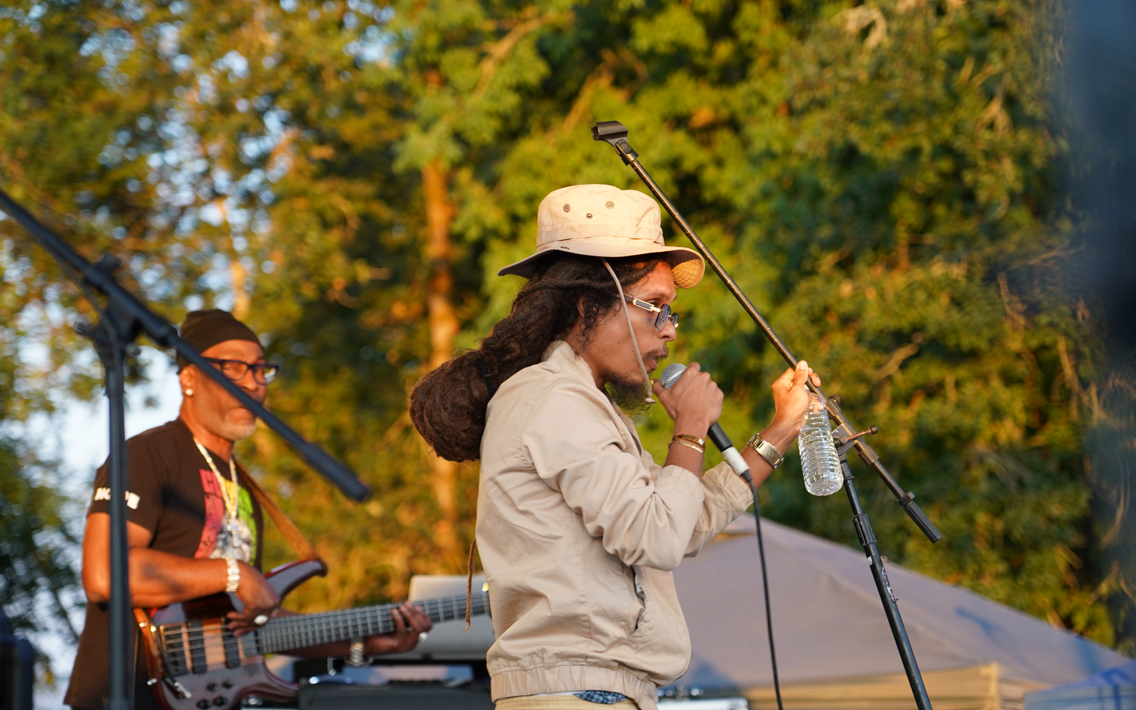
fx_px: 3344
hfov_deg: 19.3
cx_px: 570
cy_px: 331
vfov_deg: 12.1
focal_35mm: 108
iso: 400
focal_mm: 105
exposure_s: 1/160
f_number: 4
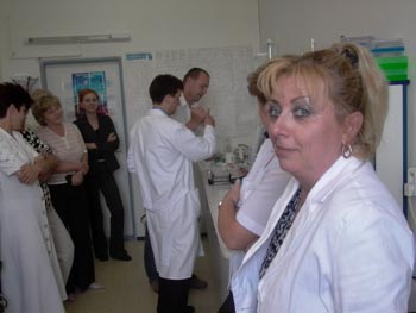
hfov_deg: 48.9
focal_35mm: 38
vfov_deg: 37.8
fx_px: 457
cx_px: 208
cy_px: 156
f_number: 2.13
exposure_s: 1/71.2
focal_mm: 8.19
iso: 100
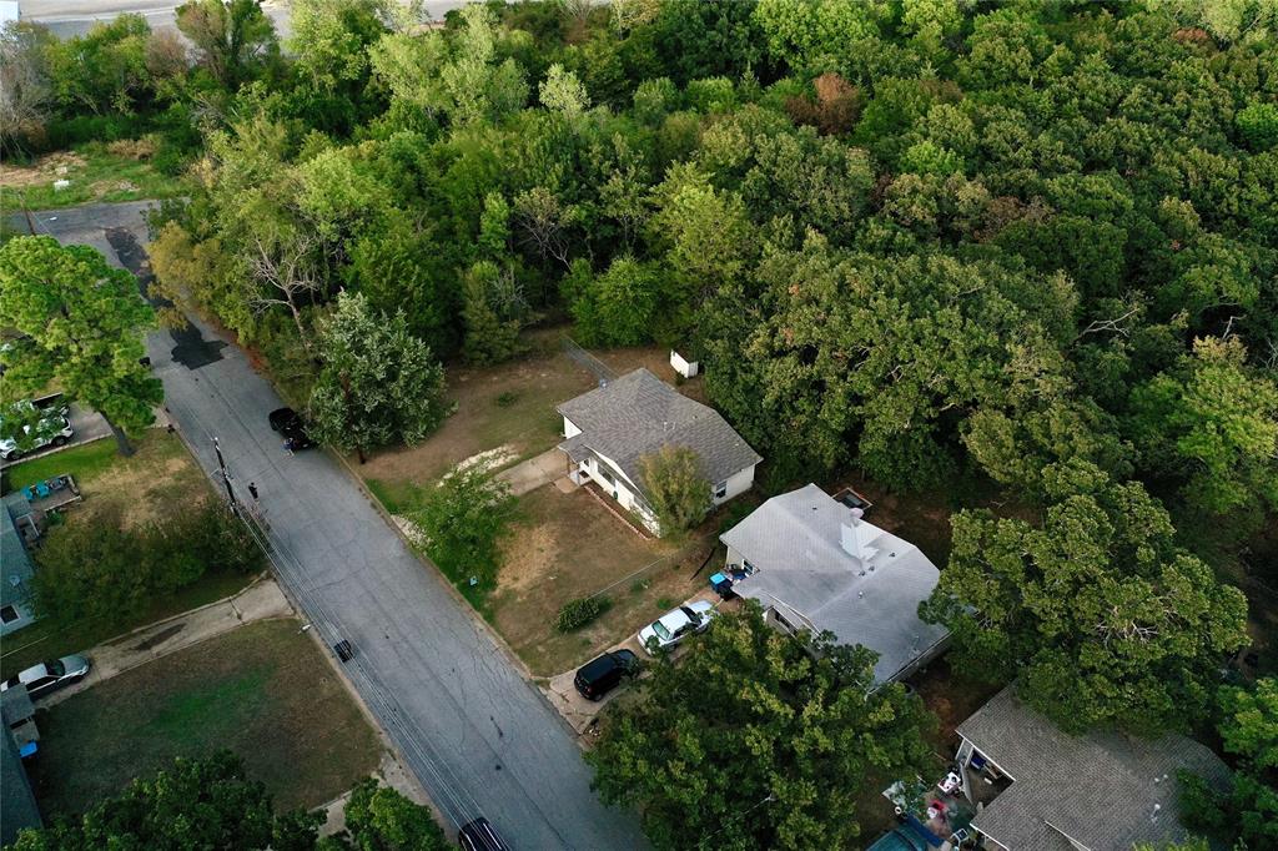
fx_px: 994
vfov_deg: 46.4
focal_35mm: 28
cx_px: 639
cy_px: 426
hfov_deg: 65.5
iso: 400
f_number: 3.2
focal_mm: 10.26
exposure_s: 1/80
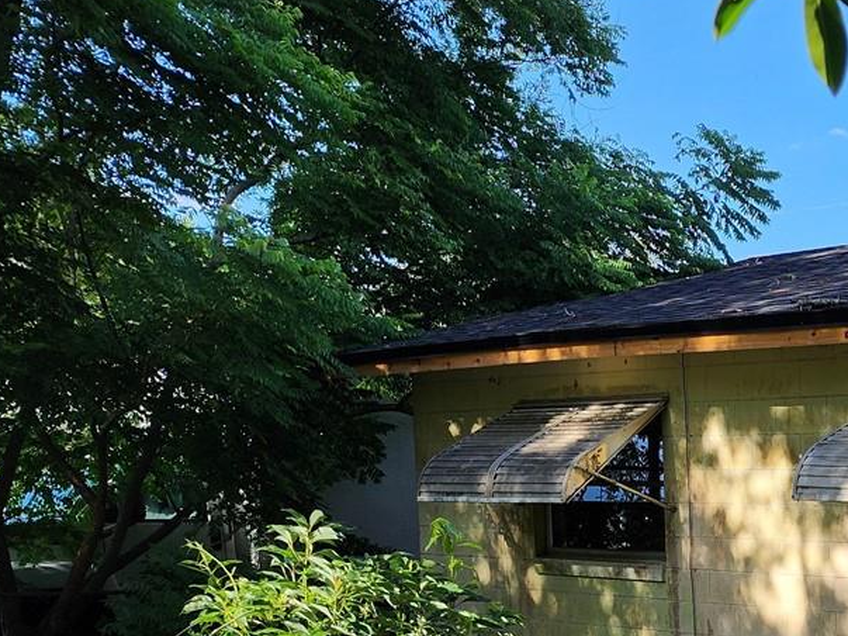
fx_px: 1494
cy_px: 716
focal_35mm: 61
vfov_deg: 22.5
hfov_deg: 27.8
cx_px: 1017
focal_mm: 6.4
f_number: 1.8
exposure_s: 1/254
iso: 12
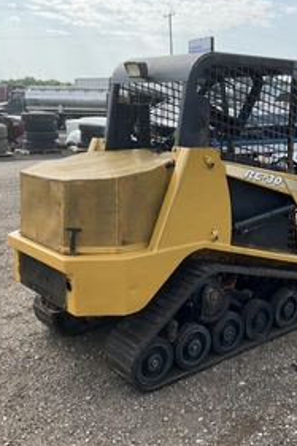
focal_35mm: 43
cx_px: 199
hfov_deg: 30.9
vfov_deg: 45.4
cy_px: 216
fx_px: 533
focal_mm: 3
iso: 25
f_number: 1.8
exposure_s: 1/869
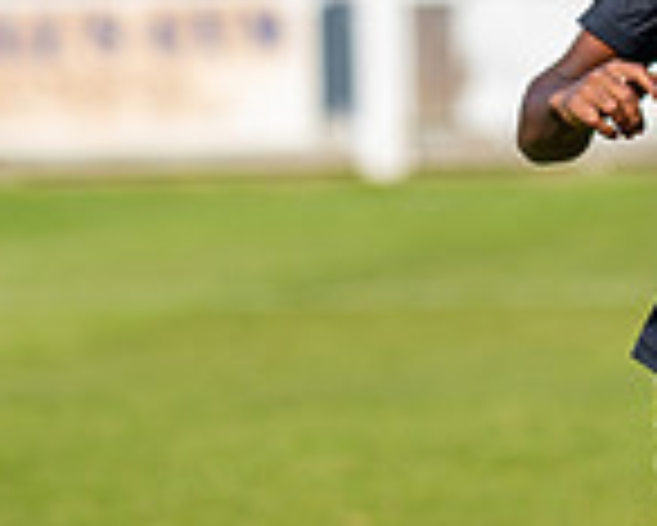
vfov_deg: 1.7
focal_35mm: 911
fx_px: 17726
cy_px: 480
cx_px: 886
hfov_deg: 2.1
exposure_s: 1/2500
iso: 50
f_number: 2.1
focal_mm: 135
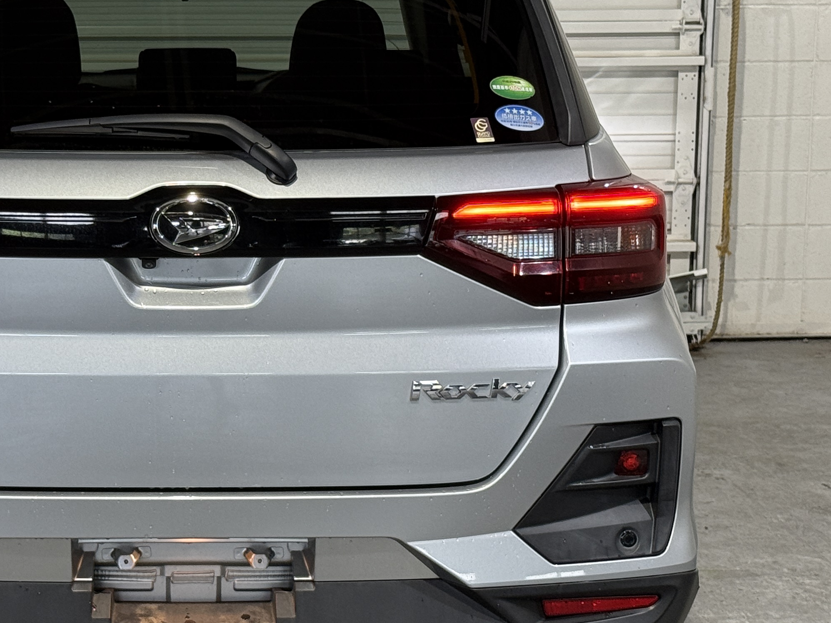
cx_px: 170
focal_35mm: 97
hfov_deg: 20.0
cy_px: 313
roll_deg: +0.1
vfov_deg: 15.2
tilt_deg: -9.0
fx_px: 2328
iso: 100
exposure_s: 1/60
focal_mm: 6.76
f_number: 1.78
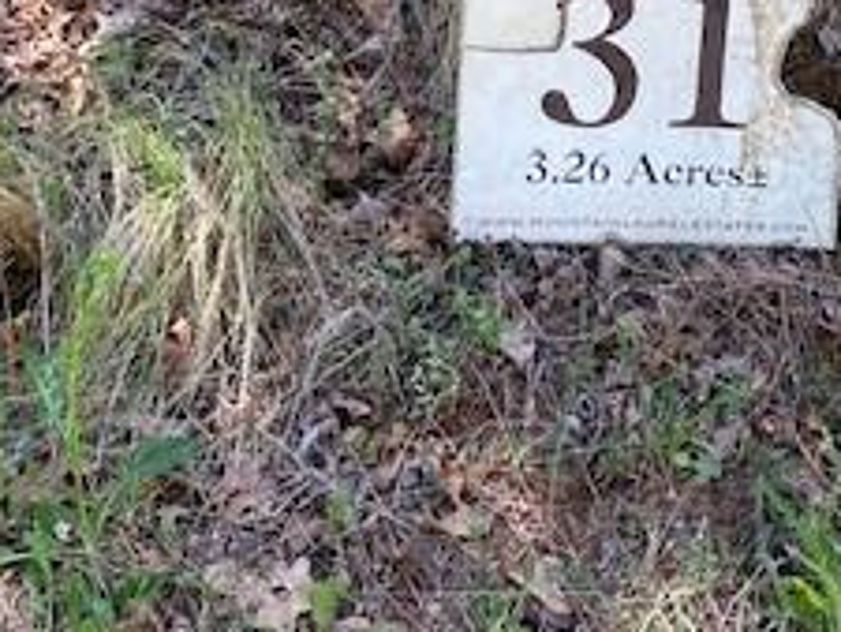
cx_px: 677
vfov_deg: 19.3
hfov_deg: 25.8
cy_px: 0
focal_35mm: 74
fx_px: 1799
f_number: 1.8
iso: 32
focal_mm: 4.25
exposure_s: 1/251
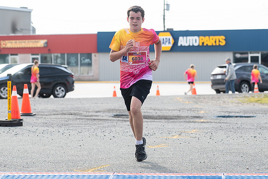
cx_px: 134
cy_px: 44
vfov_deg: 9.3
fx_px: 1103
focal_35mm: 148
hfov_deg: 13.9
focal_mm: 92
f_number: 4.5
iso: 250
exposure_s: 1/1000
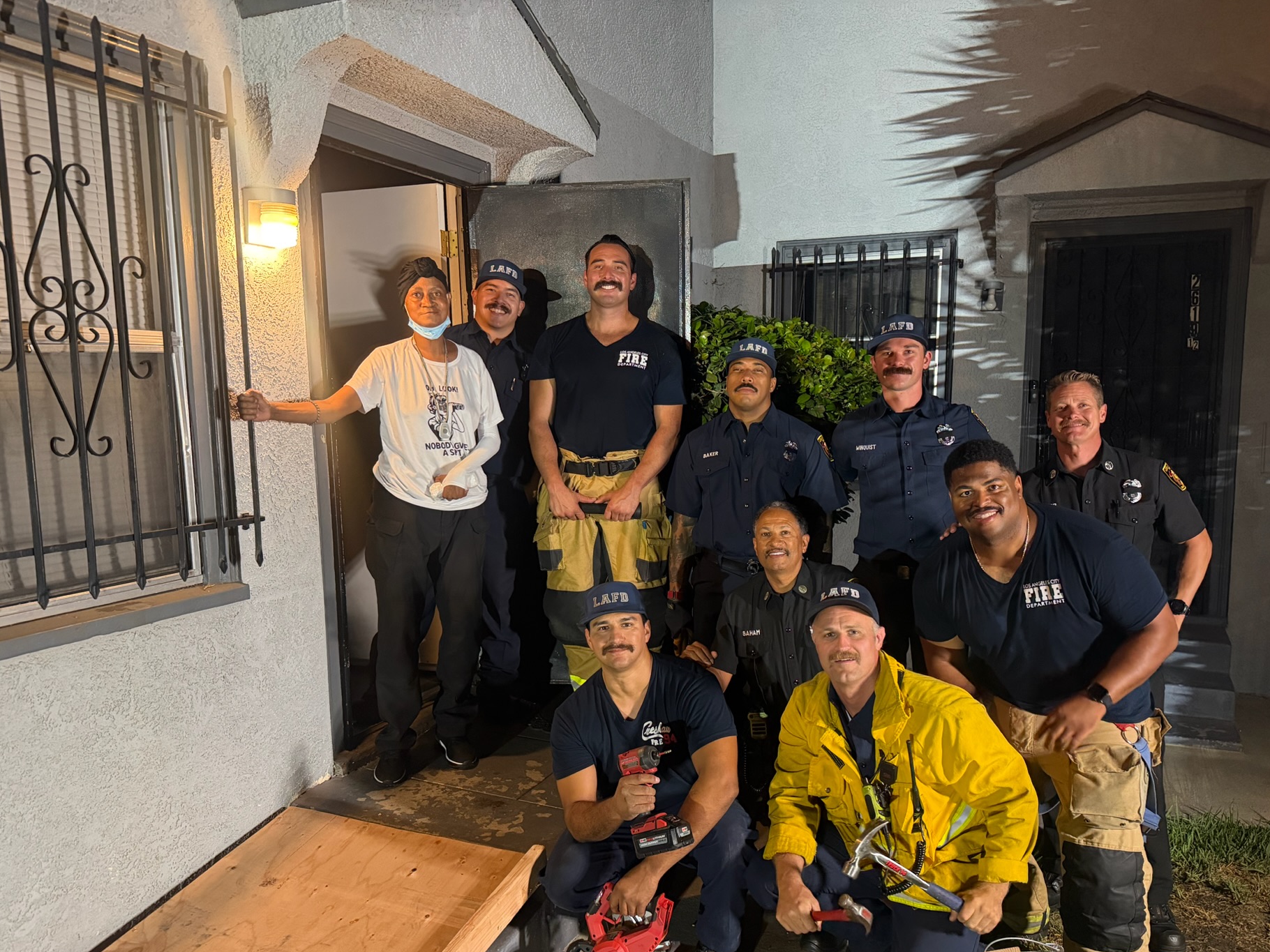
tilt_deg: -6.7
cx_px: 670
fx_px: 991
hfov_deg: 65.3
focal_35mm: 27
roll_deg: +1.0
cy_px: 533
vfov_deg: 51.2
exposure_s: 1/60
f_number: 1.78
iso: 800
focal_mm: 6.76
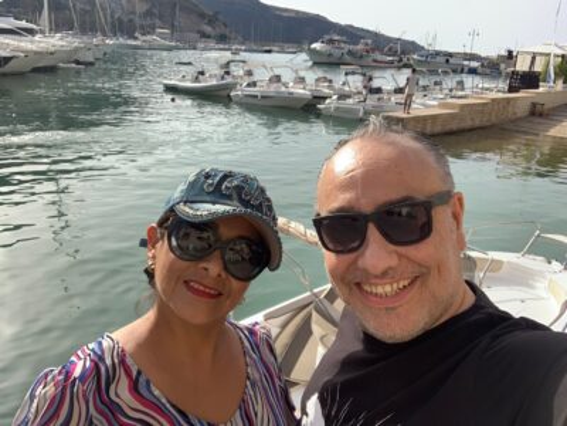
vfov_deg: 44.2
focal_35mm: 32
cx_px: 284
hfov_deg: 56.8
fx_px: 524
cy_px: 213
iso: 16
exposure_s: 1/488
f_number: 2.2
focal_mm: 2.87
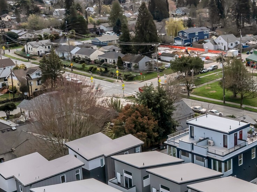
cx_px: 212
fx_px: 460
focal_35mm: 62
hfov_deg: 30.3
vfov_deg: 23.6
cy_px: 94
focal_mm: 10.26
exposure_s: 1/2000
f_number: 5.6
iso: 100
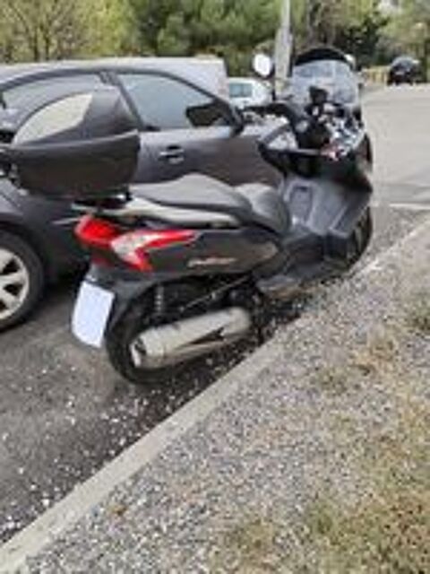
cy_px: 287
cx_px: 215
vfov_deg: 61.7
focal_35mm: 29
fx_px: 480
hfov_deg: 48.2
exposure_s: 1/577
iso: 100
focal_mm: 4.75
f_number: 1.8
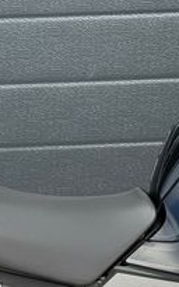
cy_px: 330
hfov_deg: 8.1
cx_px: 250
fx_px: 1242
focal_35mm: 159
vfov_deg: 12.9
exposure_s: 1/2577
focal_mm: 6.76
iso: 100
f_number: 1.78
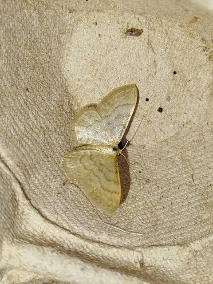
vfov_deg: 24.7
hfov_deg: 18.7
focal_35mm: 79
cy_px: 142
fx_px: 648
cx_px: 106
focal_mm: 5.31
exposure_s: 1/50
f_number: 1.7
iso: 80
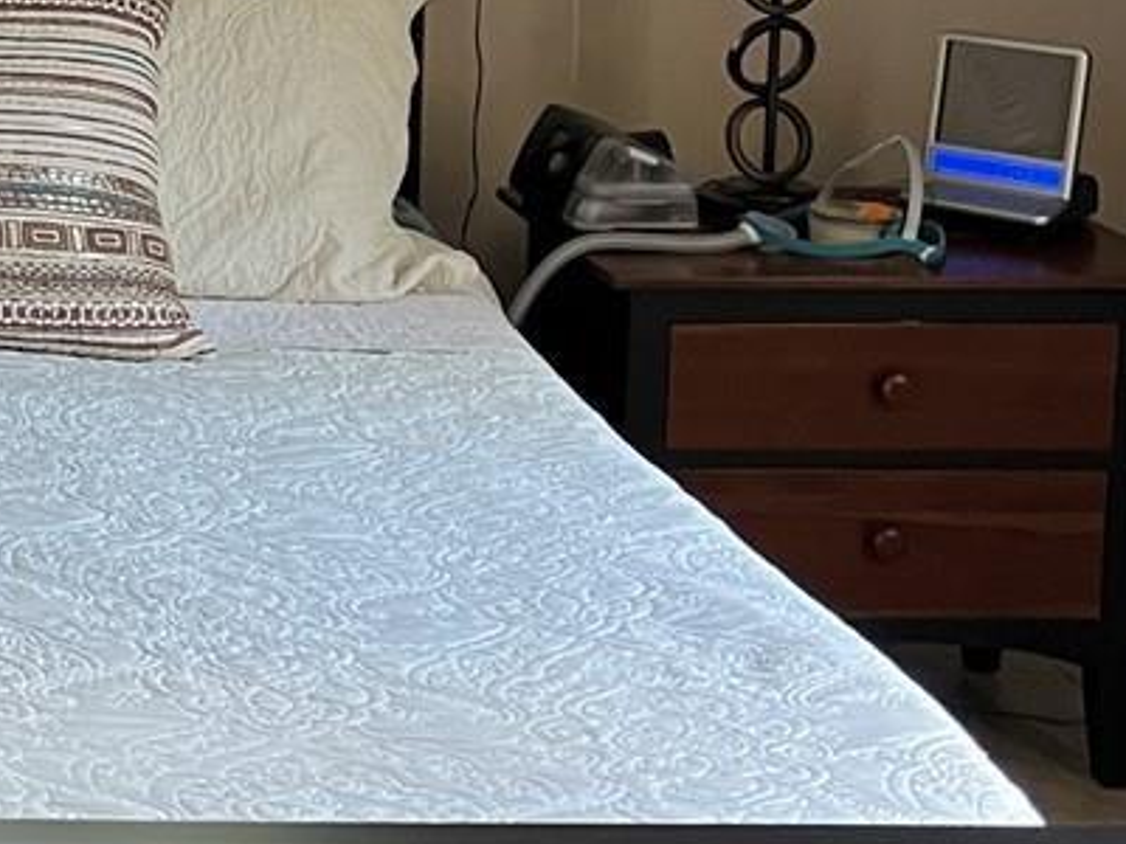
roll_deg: +0.9
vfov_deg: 13.9
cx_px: -586
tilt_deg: -8.5
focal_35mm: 104
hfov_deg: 17.0
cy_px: -143
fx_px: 3383
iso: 160
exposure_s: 1/60
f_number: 1.5
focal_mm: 5.7
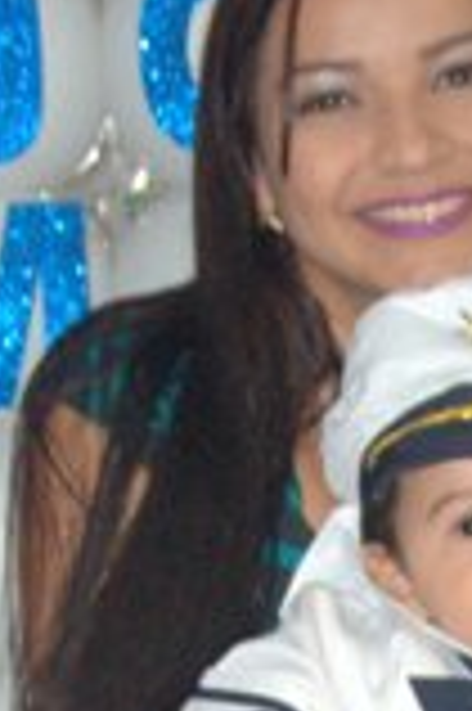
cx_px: 593
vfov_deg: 9.7
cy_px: 968
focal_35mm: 207
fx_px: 4080
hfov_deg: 6.6
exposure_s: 1/60
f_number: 4.2
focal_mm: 34
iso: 800
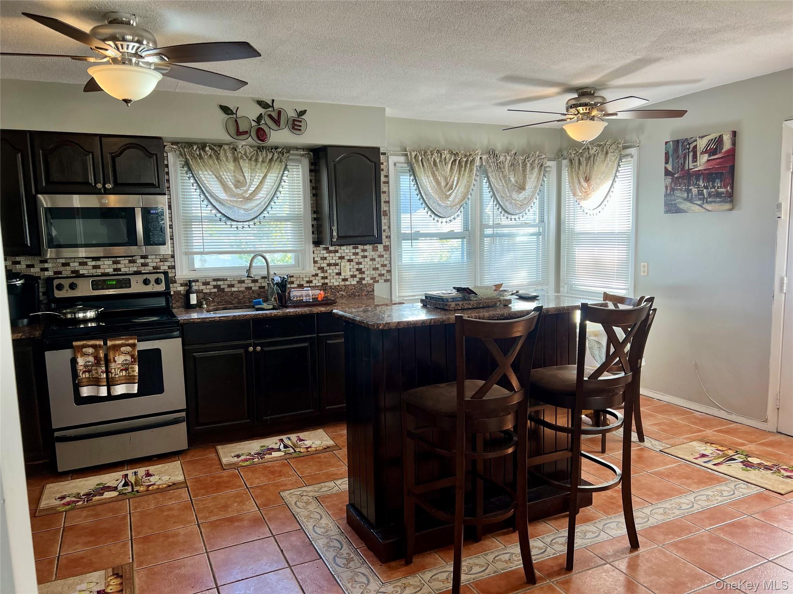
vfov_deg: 53.1
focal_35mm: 26
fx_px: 596
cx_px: 396
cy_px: 297
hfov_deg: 67.3
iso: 64
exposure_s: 1/120
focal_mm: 5.7
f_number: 1.5
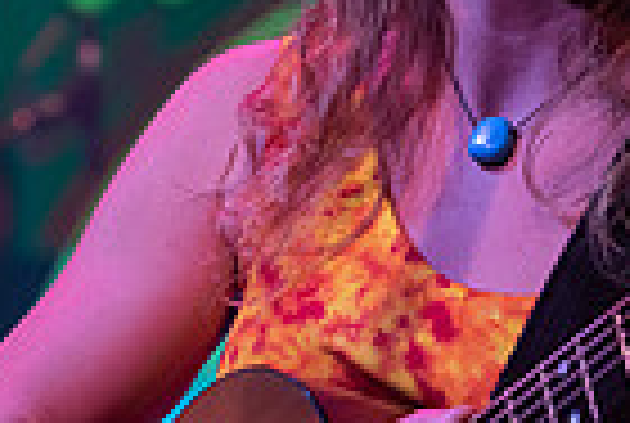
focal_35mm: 465
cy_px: 180
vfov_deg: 3.0
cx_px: 580
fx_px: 8155
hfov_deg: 4.4
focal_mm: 145
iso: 2500
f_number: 5.6
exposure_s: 1/160
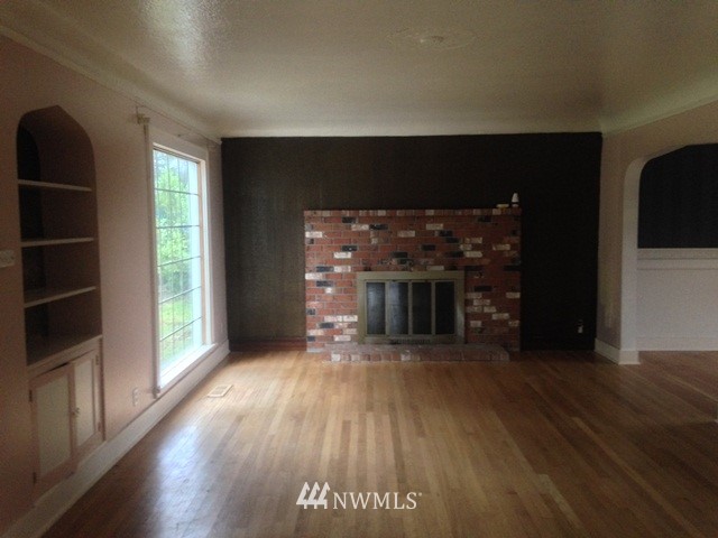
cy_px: 269
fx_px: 684
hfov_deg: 55.4
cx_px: 359
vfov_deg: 42.9
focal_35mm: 33
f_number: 2.4
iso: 400
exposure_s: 1/15
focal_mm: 4.12
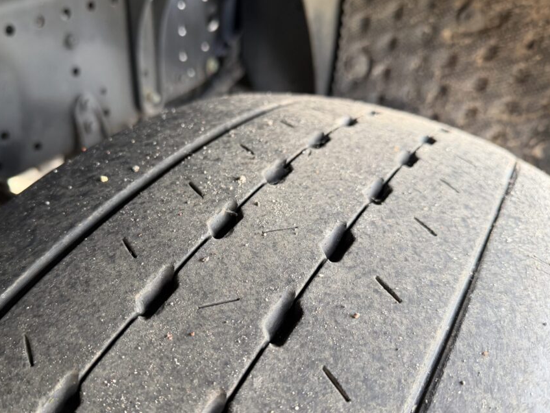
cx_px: 225
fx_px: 461
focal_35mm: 29
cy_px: 227
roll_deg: -1.9
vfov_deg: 48.2
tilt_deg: -38.1
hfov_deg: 61.2
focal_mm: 6.76
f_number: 1.78
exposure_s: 1/121
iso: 200
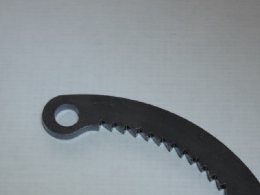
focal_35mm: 157
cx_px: 146
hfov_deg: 12.6
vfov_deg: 9.4
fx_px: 1179
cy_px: 162
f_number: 4
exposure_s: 1/100
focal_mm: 15.1
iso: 100
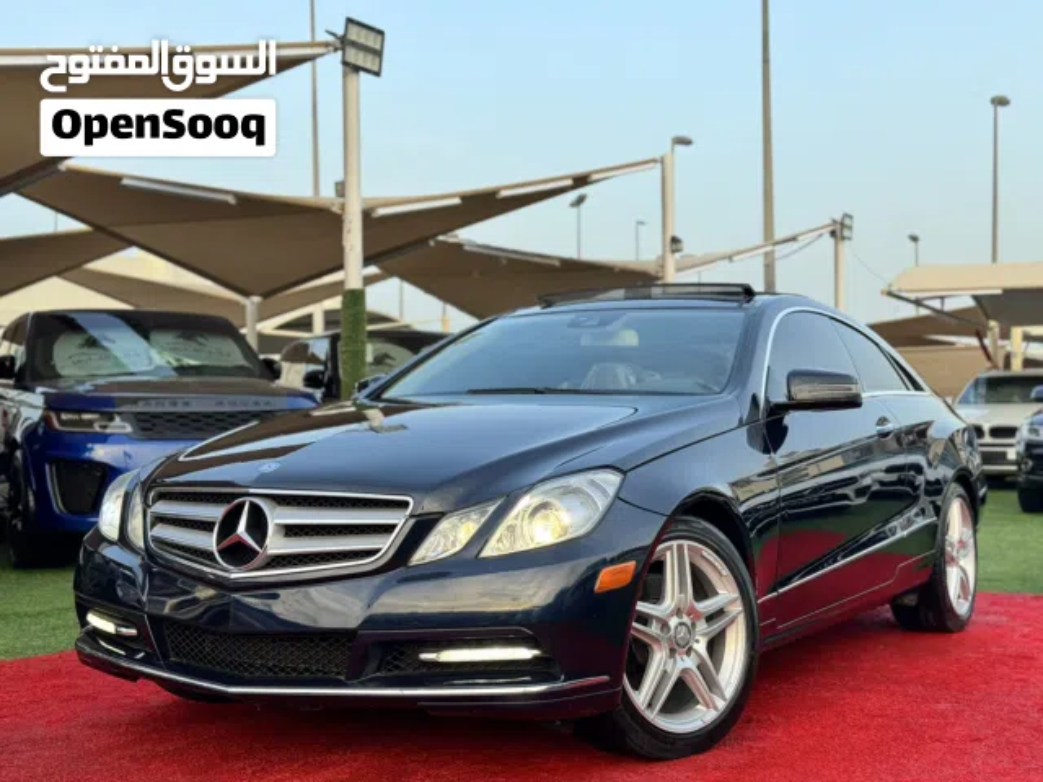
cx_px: 522
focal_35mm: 48
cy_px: 391
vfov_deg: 30.3
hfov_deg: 39.7
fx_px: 1446
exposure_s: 1/100
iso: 64
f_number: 1.78
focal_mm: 6.76
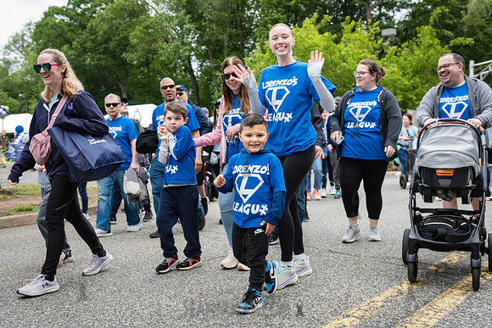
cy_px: 164
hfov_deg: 50.7
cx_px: 246
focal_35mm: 38
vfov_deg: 35.1
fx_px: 519
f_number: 4
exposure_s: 1/640
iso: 400
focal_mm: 38
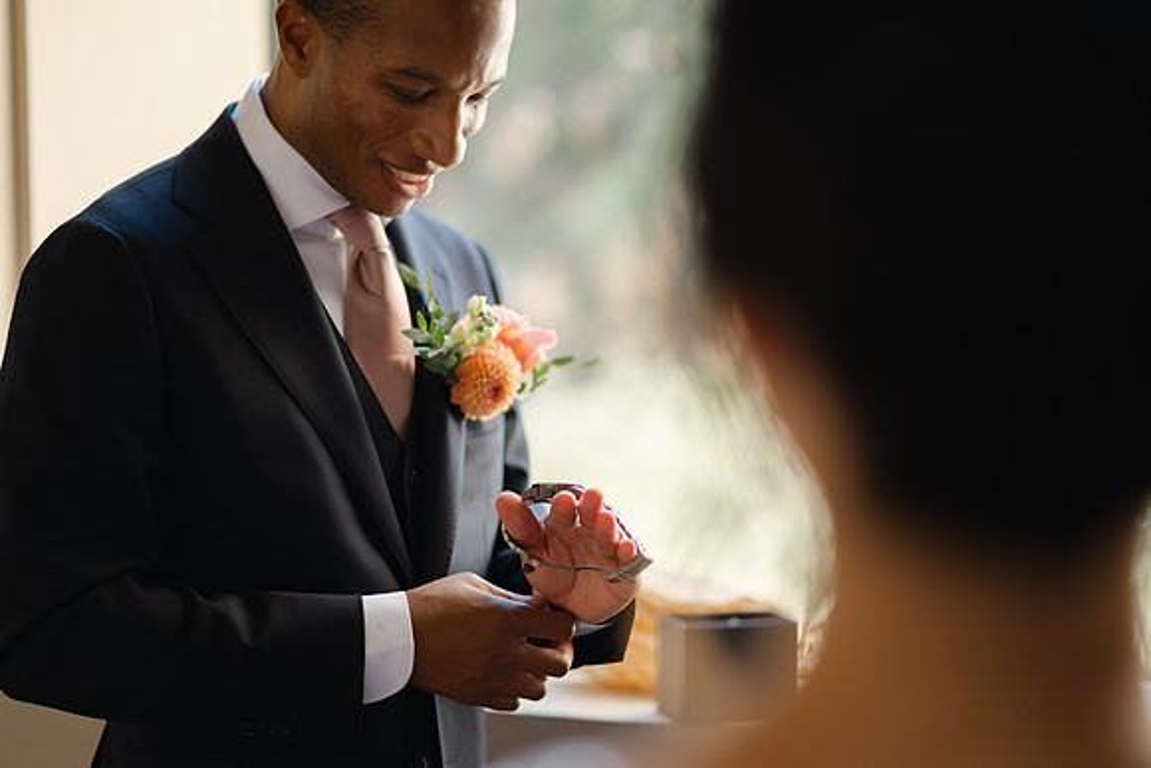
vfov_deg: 16.1
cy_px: 384
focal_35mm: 85
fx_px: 2718
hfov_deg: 23.9
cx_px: 576
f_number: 1.8
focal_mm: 85
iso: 64
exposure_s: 1/125
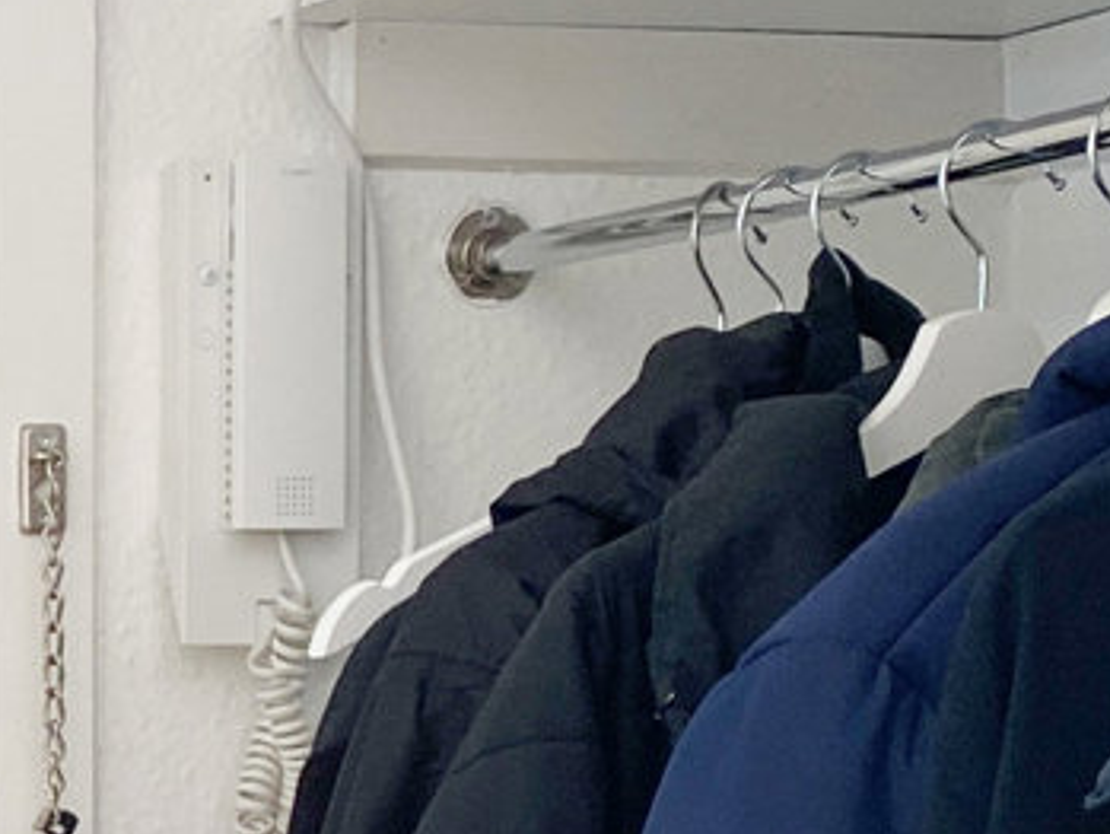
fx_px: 4779
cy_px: 993
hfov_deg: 12.5
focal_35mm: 149
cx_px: -655
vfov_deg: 9.8
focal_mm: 4.25
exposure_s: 1/100
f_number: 1.8
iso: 64
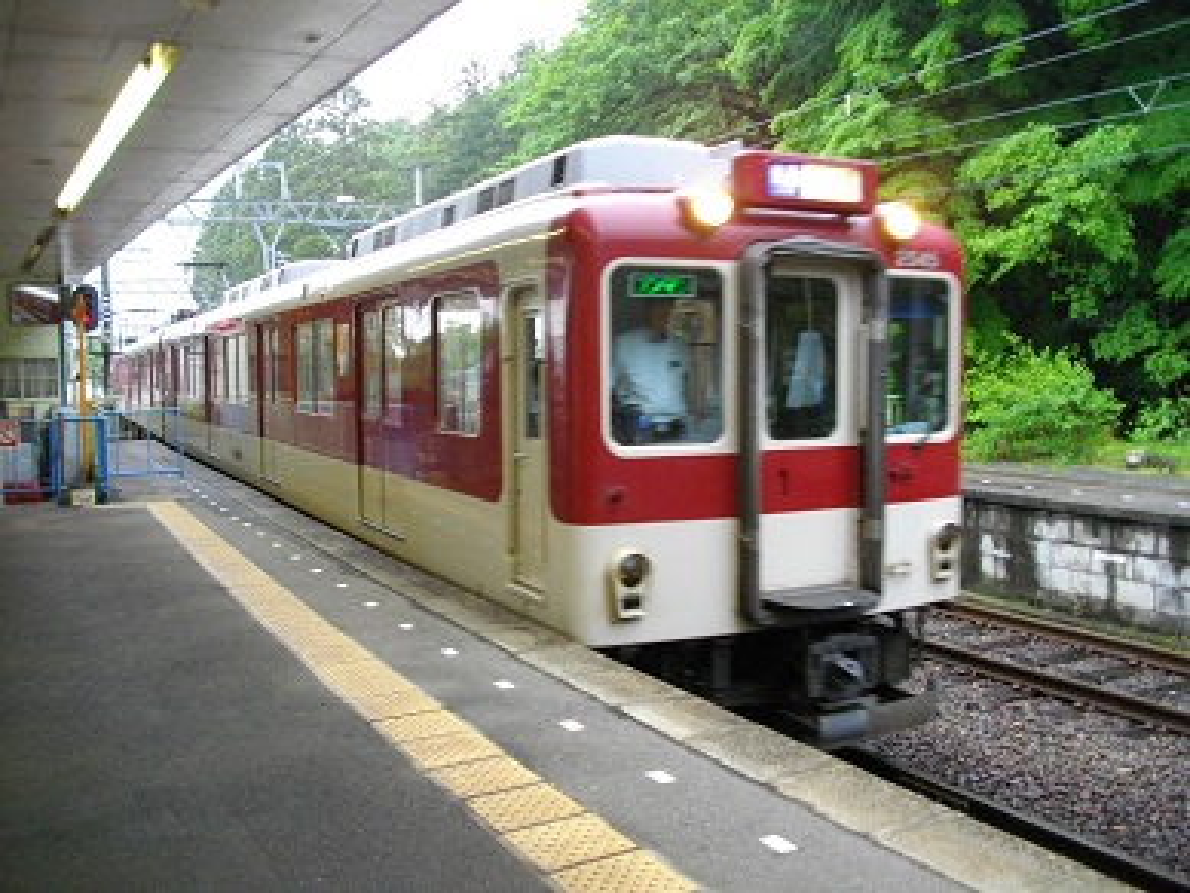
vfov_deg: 44.2
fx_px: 1100
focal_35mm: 32
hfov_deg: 56.8
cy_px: 446
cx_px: 595
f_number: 2.9
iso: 400
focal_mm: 5.7
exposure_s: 1/60
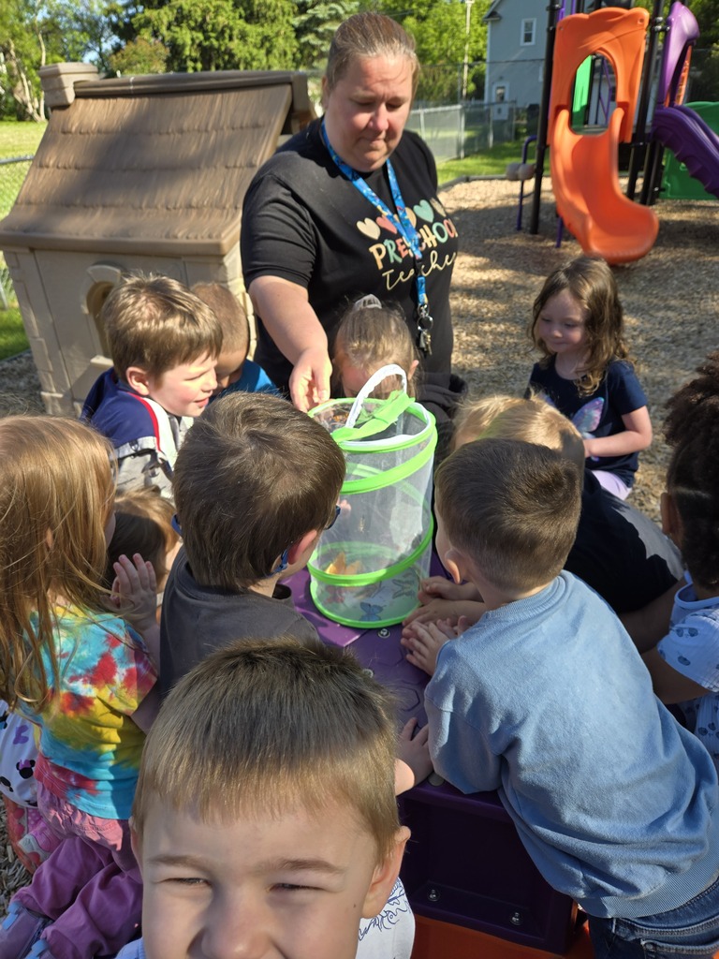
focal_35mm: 23
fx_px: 637
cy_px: 480
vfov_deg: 73.9
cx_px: 360
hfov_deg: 58.9
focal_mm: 5.4
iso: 25
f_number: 1.8
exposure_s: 1/523
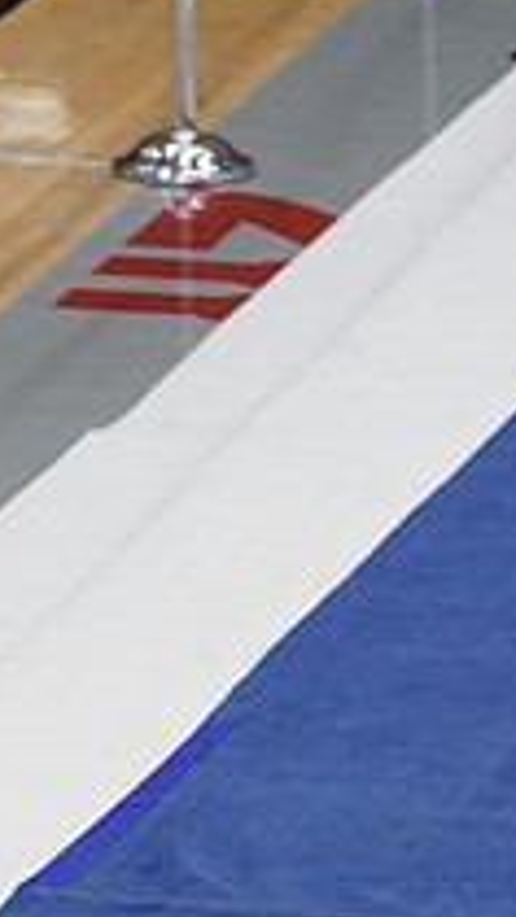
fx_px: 12123
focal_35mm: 498
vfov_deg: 4.3
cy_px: 223
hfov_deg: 2.4
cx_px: 1220
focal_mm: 115
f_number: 4
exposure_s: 1/800
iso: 12800
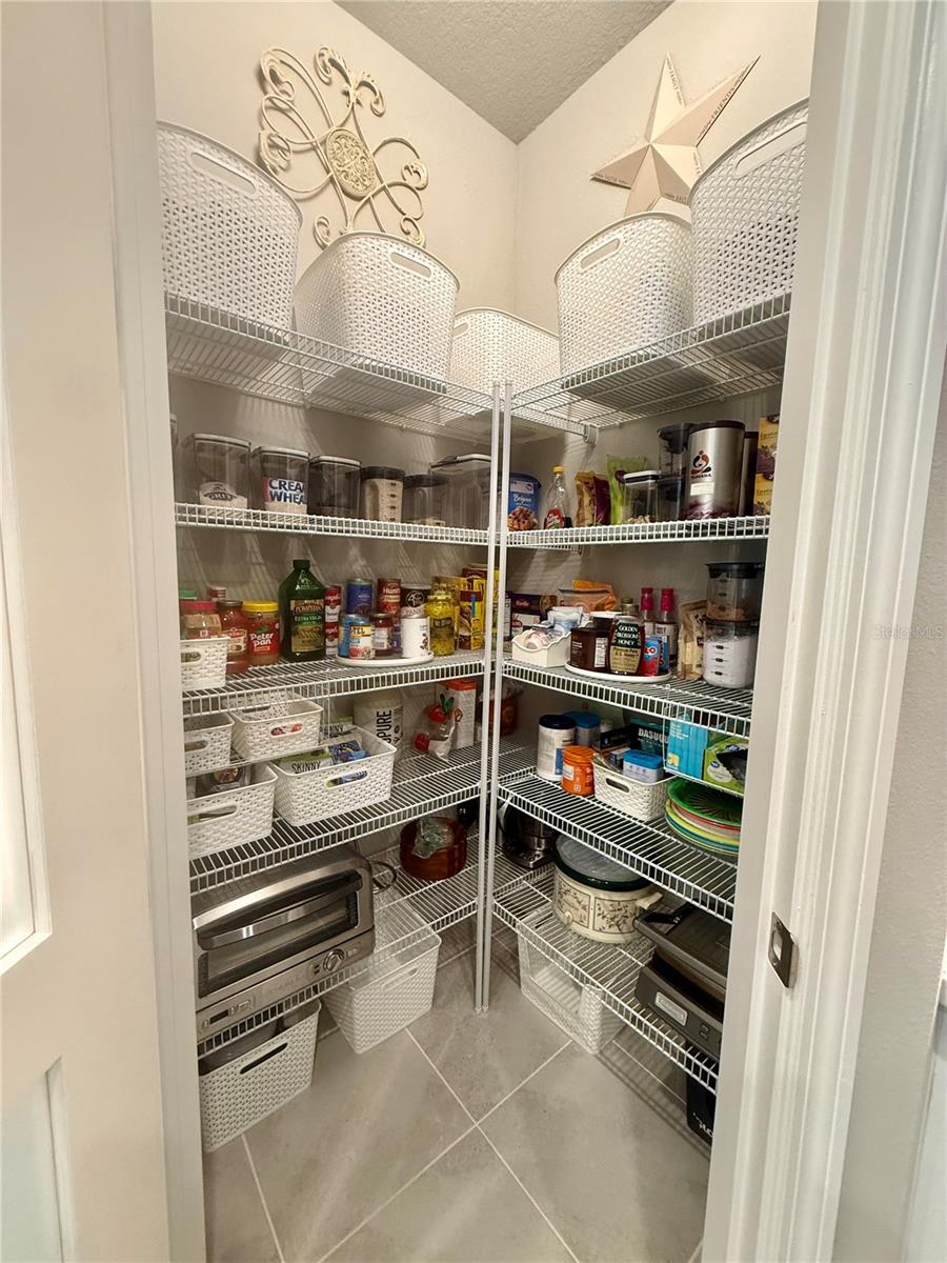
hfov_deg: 85.7
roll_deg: -2.2
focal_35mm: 14
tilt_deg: -6.5
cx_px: 474
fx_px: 511
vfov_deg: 102.1
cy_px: 632
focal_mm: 2.22
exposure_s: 1/60
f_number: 2.2
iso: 400
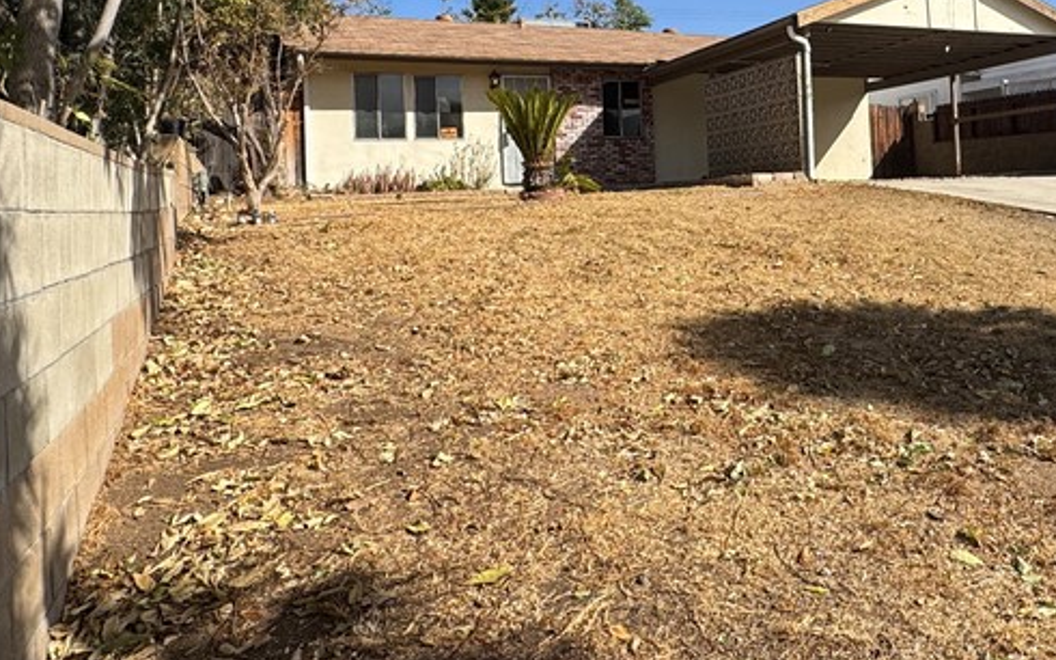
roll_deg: +1.5
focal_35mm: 31
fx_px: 892
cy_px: 162
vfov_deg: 39.4
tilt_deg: +2.9
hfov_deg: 59.4
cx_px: 728
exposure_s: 1/2273
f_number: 2.2
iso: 50
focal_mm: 2.22
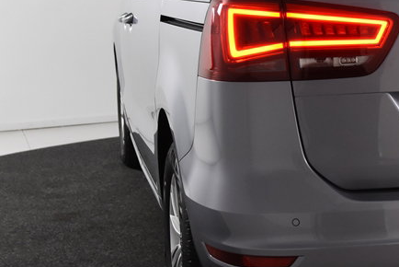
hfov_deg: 19.8
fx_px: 1098
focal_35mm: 99
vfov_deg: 13.8
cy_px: 68
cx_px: 427
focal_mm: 28
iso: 1600
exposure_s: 1/100
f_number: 5
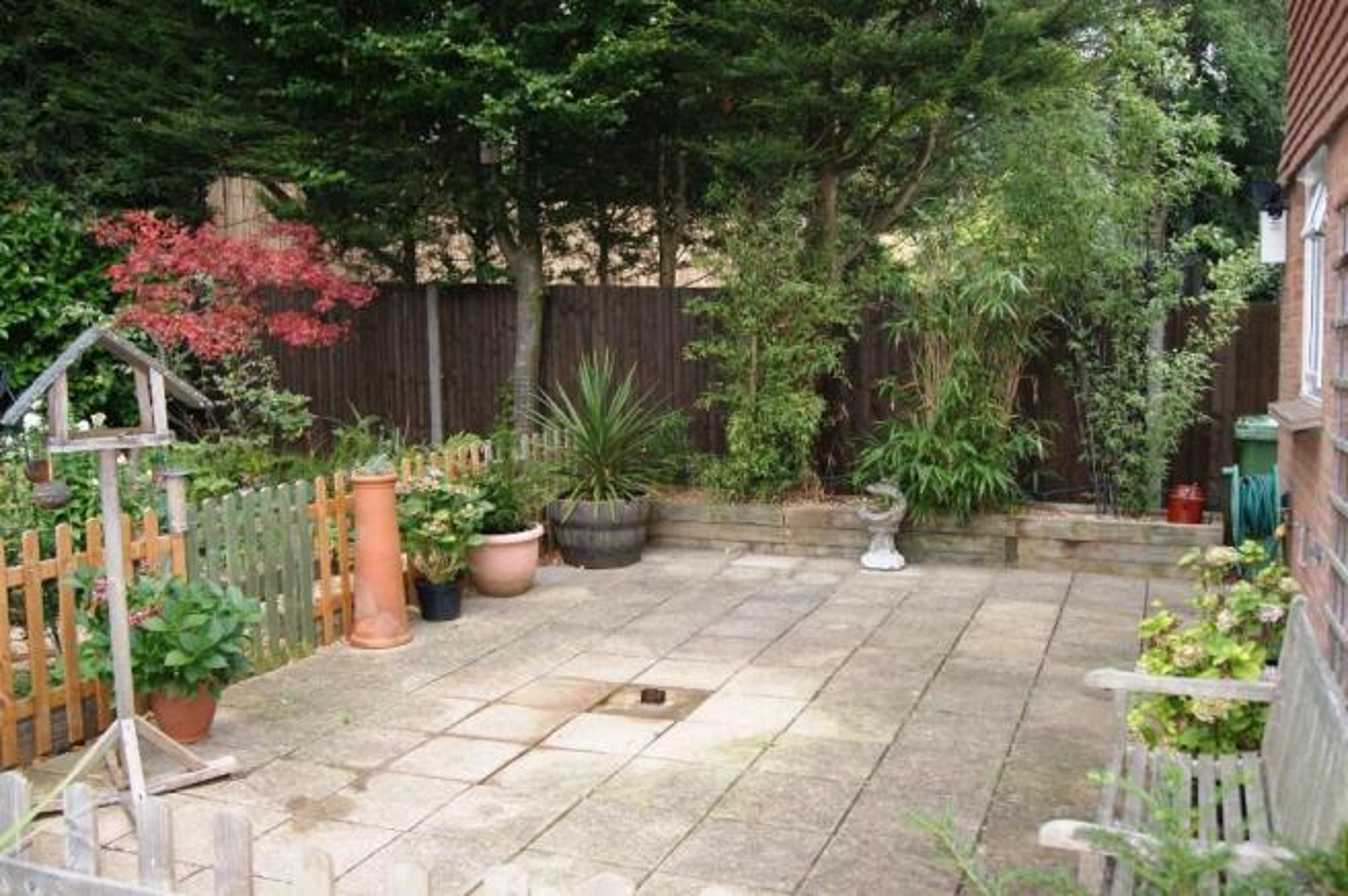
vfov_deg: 43.5
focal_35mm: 30
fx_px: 1122
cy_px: 448
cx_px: 674
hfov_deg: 62.0
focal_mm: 20
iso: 320
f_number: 4
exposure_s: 1/160
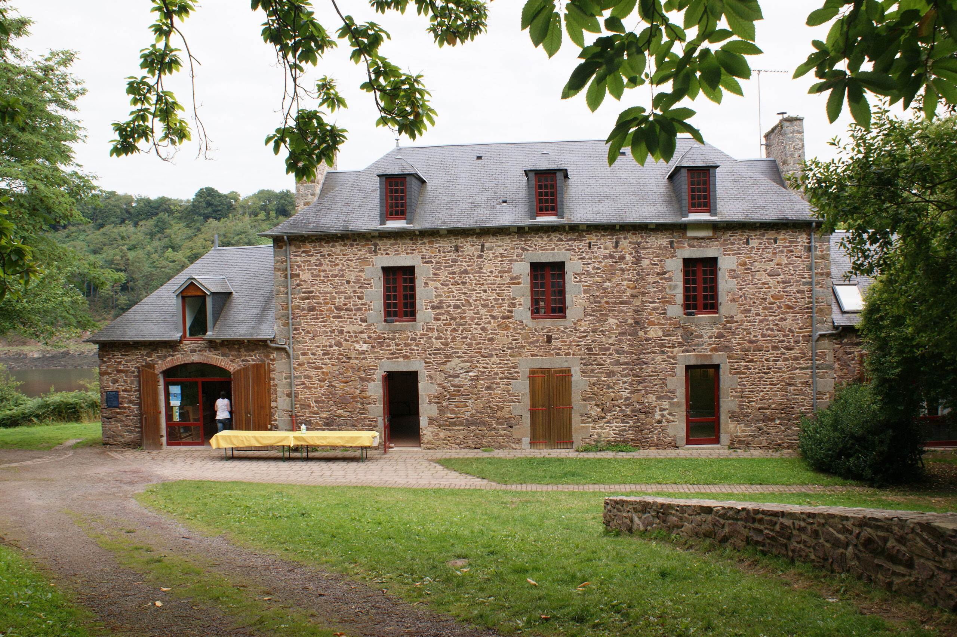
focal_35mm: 33
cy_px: 318
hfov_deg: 57.2
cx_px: 478
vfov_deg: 39.9
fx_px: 877
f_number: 6.3
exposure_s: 1/160
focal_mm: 22
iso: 100
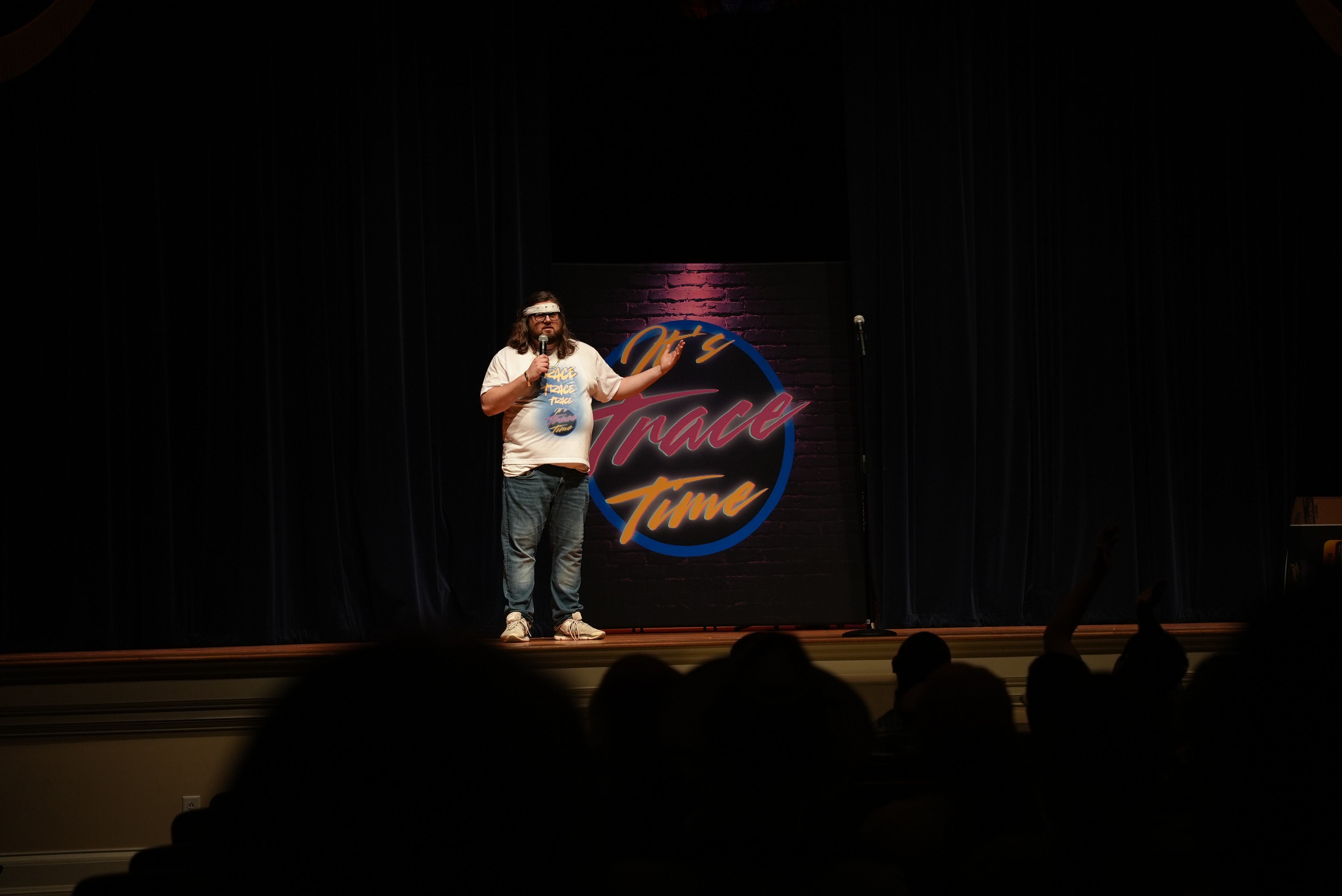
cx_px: 671
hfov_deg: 28.8
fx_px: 2611
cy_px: 448
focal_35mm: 70
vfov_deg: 19.5
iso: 800
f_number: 4
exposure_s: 1/160
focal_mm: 70
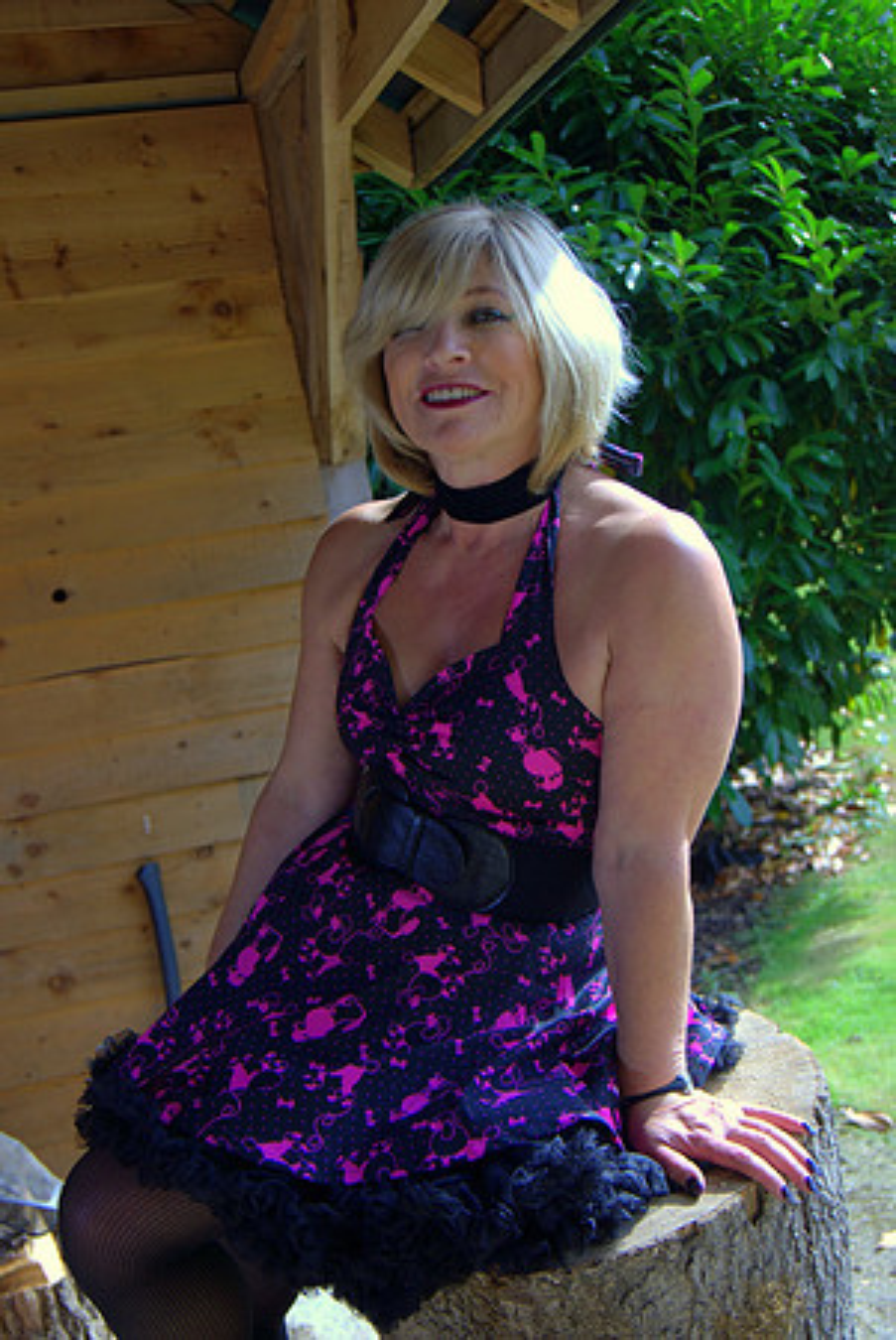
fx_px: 1955
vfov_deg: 37.8
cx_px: 448
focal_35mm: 52
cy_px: 670
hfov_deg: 25.8
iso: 100
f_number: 4.5
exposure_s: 1/200
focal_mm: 35
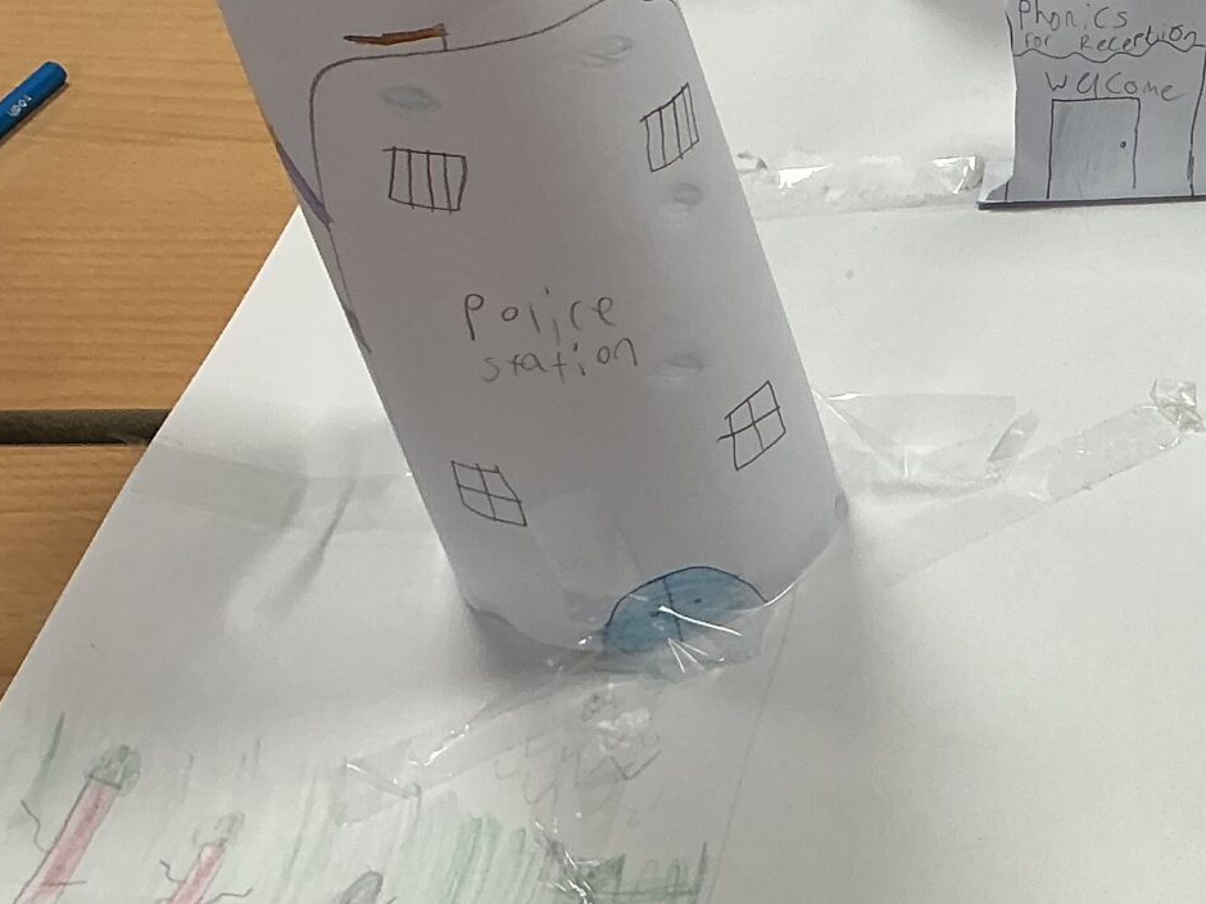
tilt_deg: -40.1
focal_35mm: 79
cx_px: 1609
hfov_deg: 22.0
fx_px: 2752
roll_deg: +0.8
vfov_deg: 18.5
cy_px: 203
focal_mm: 3
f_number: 1.8
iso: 40
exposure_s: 1/60
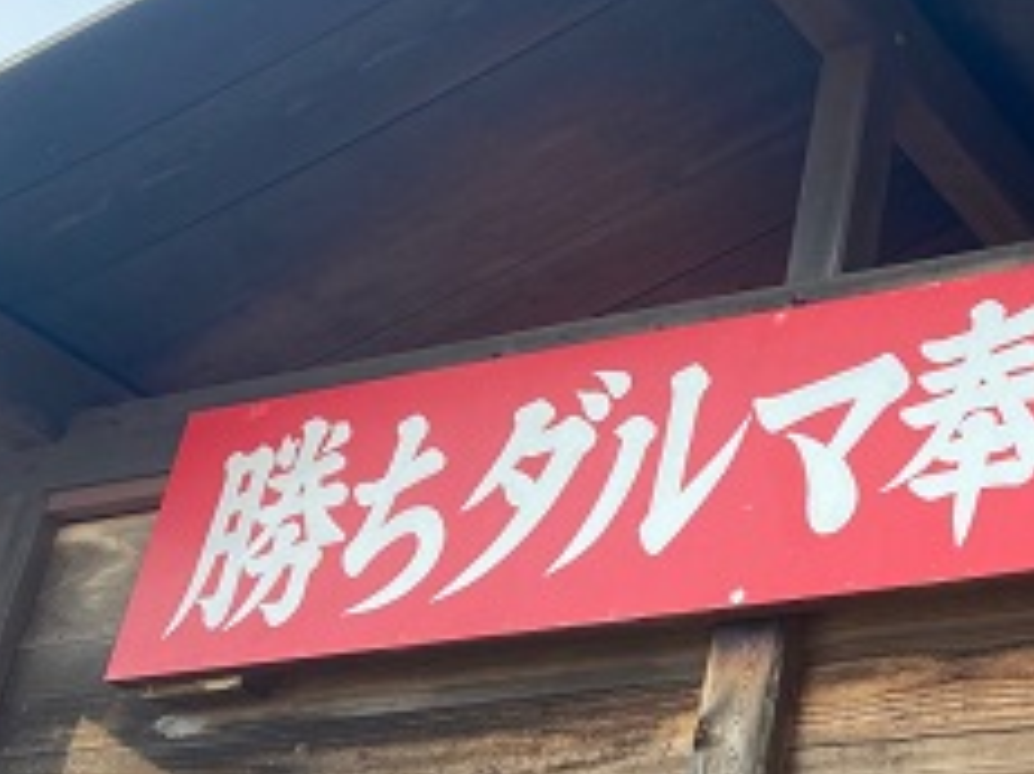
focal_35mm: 71
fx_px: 2120
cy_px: 512
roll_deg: -3.7
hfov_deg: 25.3
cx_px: 1166
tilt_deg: +26.6
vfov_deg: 20.6
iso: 20
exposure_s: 1/302
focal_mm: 3.99
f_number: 1.8
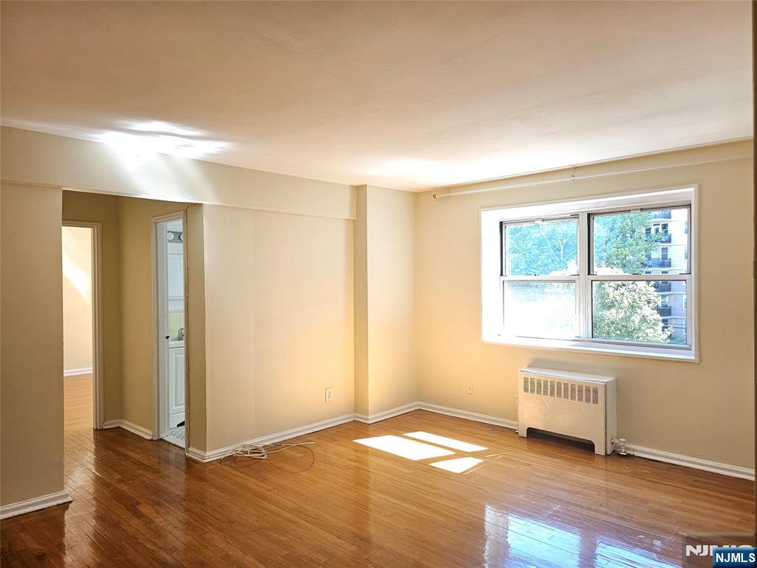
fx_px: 525
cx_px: 378
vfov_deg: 56.8
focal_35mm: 24
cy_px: 284
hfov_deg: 71.6
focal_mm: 5
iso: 160
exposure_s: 1/120
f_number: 1.8
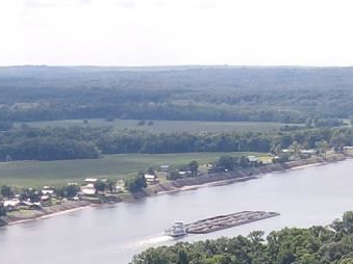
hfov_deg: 13.6
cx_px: 175
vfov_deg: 8.6
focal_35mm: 145
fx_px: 1478
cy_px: 768
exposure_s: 1/30
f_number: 2.8
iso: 100
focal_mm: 4.5
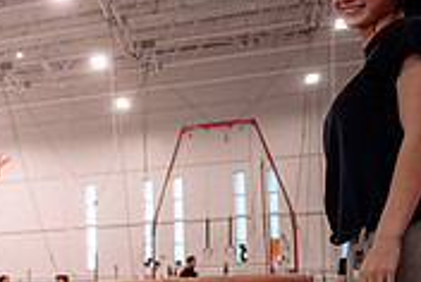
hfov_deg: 21.0
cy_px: 309
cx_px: -242
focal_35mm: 79
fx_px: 925
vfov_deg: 16.8
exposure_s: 1/400
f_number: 2.8
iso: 1600
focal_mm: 24
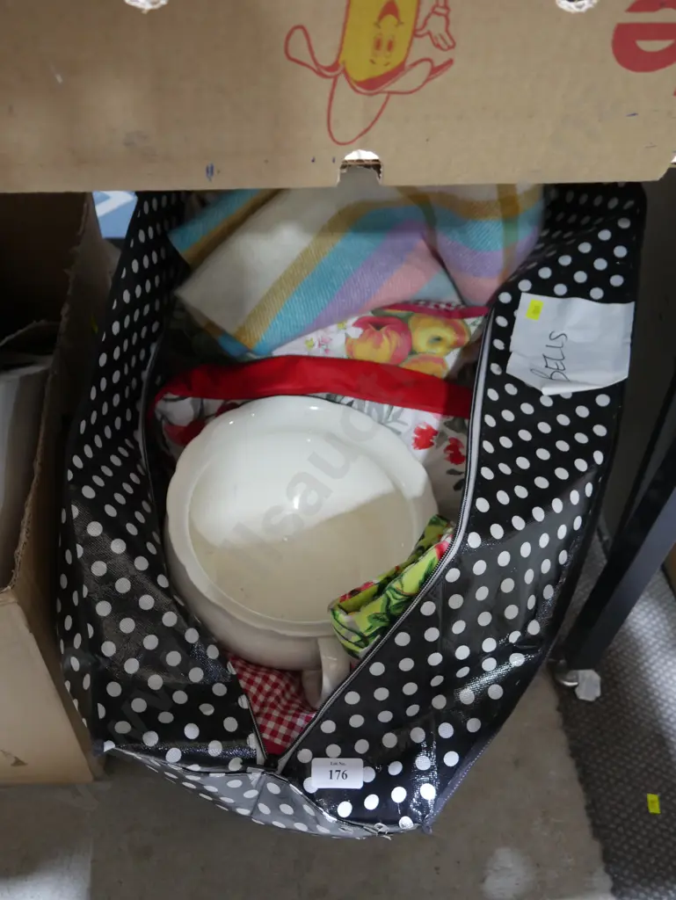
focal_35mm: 34
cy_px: 450
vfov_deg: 53.9
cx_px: 338
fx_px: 885
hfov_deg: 41.8
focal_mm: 17
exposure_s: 1/60
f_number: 4
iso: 1250
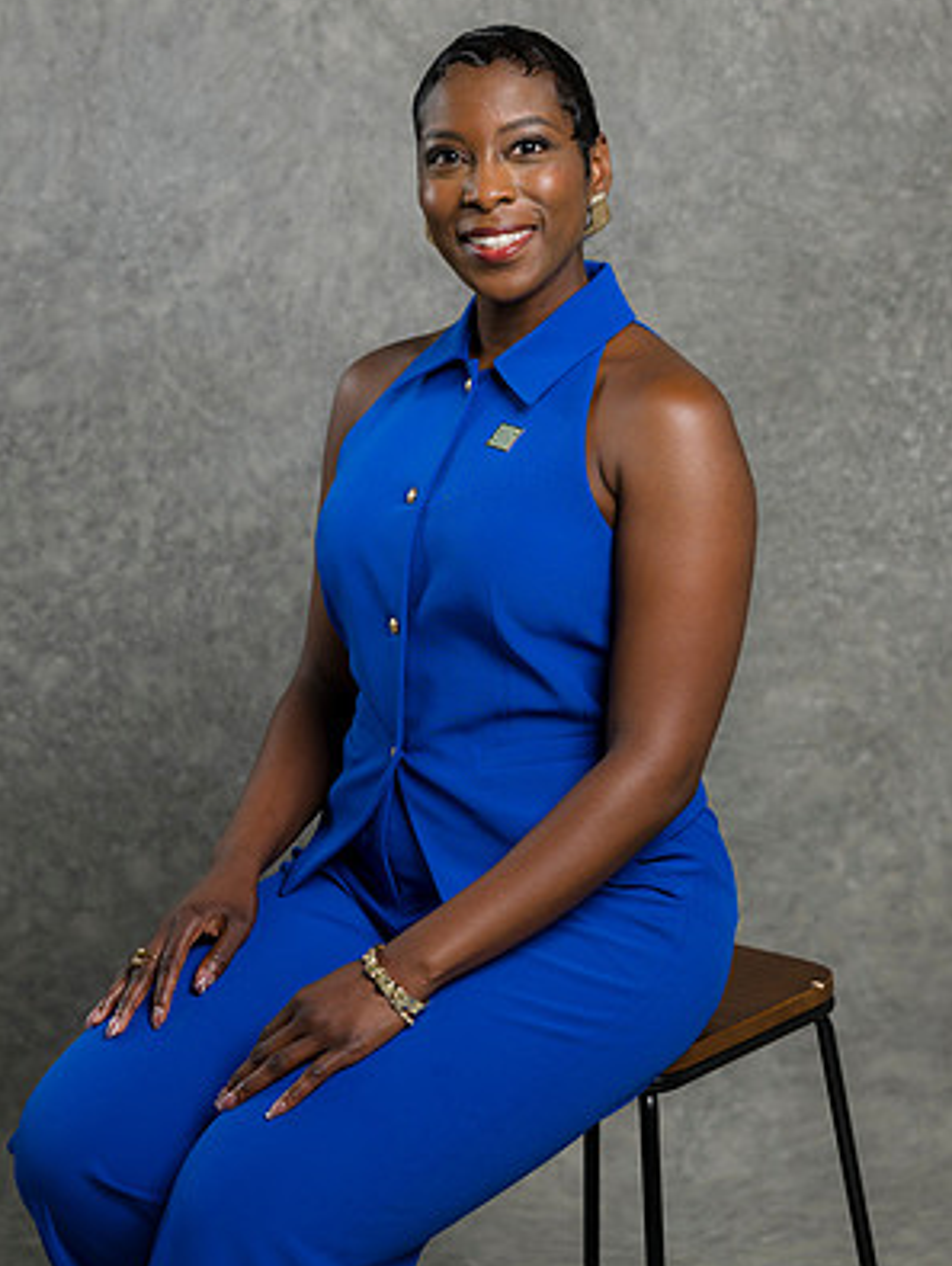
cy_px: 619
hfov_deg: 15.9
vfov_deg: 21.1
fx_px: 3405
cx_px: 474
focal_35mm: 93
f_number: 5
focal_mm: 85
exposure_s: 1/200
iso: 125
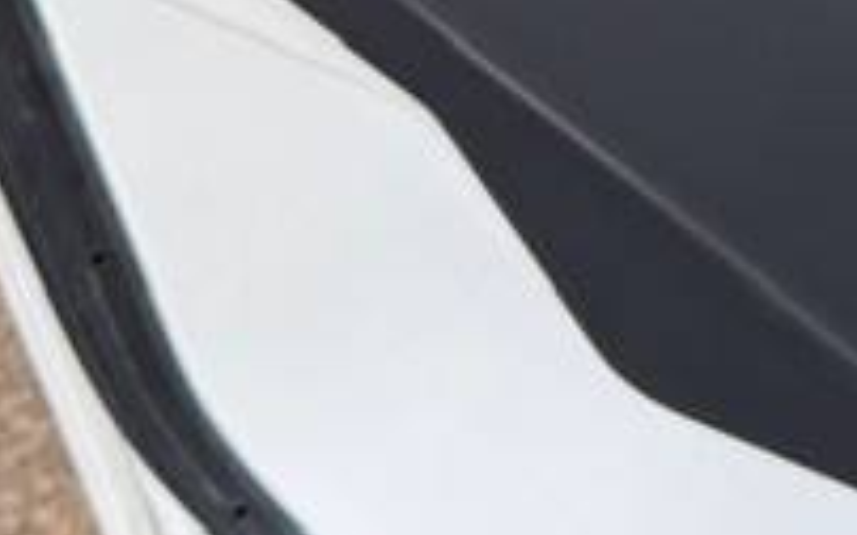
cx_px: 1540
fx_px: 3758
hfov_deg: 12.0
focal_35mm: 161
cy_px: -824
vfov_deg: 7.5
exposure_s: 1/172
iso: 80
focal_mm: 6.76
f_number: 1.78
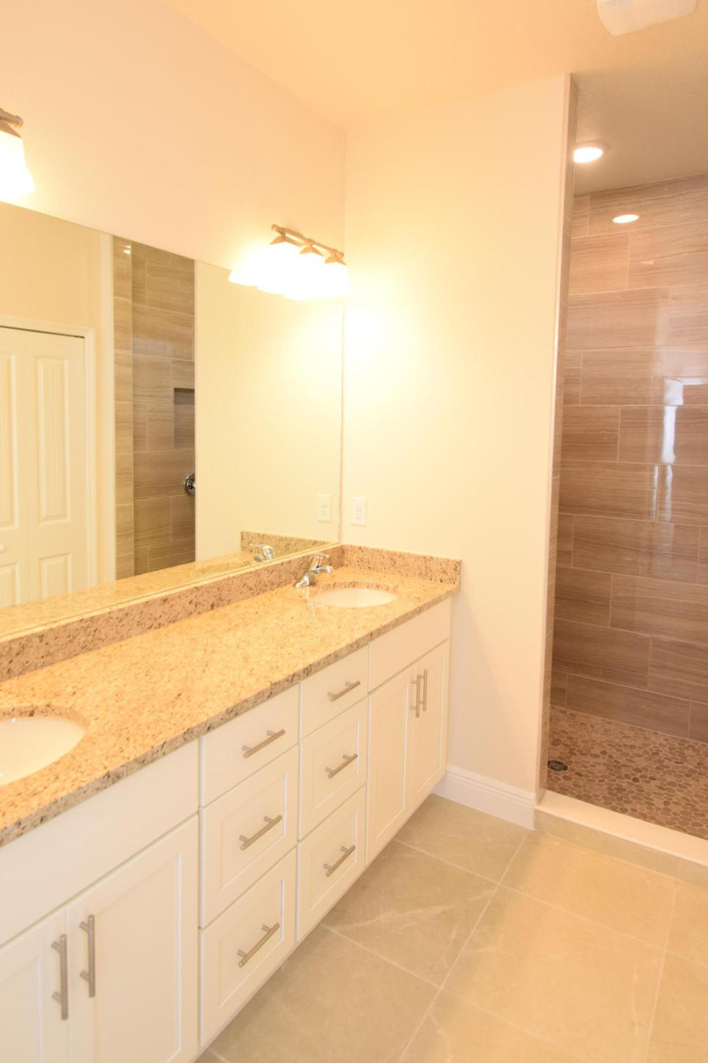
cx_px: 290
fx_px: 620
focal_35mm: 21
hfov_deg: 59.1
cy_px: 453
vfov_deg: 80.7
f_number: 5.6
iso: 800
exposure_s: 1/125
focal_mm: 10
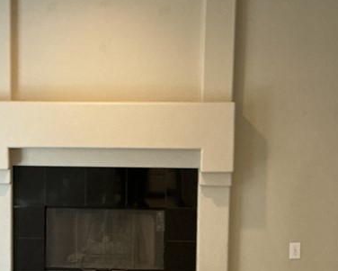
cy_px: 182
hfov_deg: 24.5
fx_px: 770
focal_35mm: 77
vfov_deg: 19.9
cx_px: 84
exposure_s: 1/40
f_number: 1.8
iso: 200
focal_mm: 3
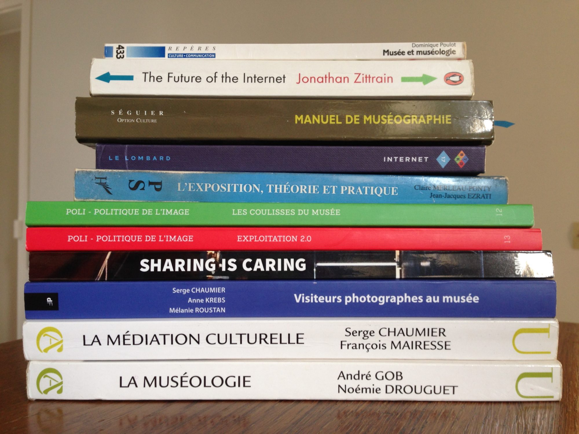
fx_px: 552
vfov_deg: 42.9
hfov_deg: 55.4
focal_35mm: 33
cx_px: 290
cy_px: 217
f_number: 2.4
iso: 50
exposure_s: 1/20
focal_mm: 4.12
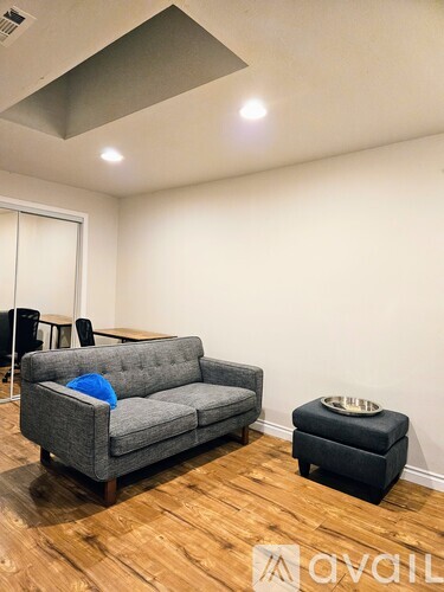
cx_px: 222
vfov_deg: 73.9
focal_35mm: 23
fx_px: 393
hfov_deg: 58.9
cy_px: 296
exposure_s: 1/120
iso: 640
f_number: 1.8
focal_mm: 5.4
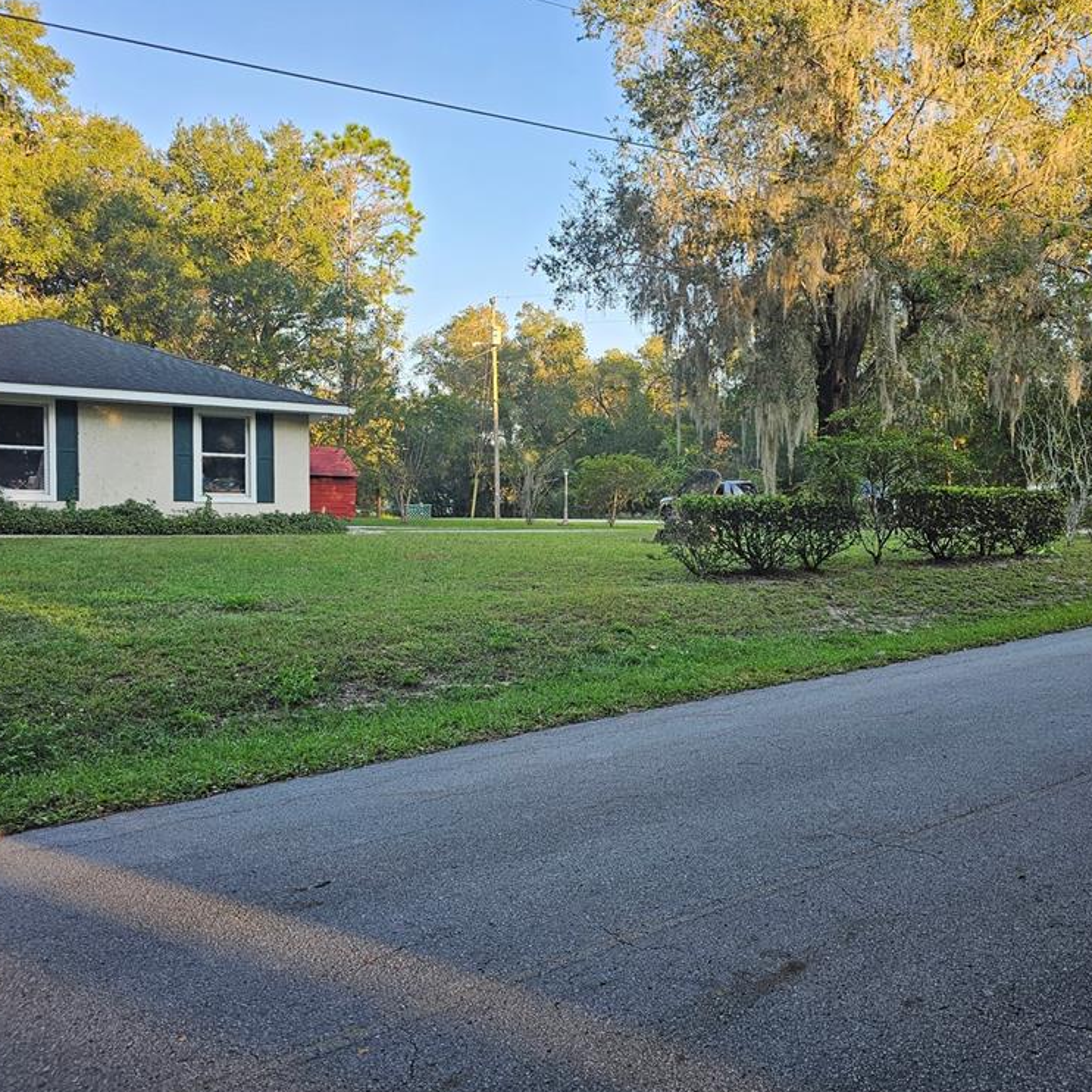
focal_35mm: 28
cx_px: 616
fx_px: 999
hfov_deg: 57.1
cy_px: 548
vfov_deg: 57.3
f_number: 1.7
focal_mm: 6.3
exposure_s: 1/180
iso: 32
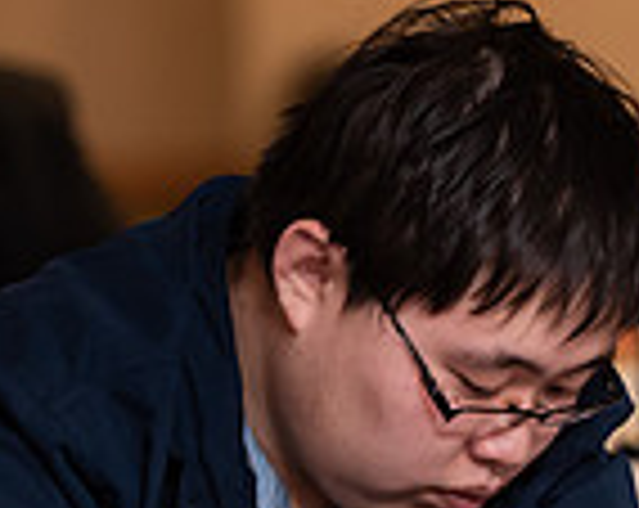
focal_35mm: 538
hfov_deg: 3.6
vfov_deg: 2.9
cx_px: 927
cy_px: 290
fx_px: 10154
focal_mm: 140
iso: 1250
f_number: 3.2
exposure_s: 1/200
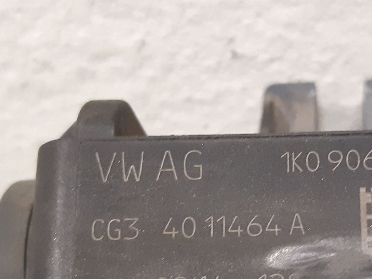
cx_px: 292
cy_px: 241
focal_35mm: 48
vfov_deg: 29.3
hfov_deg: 38.3
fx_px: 516
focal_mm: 3.93
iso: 250
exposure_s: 1/25
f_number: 1.7
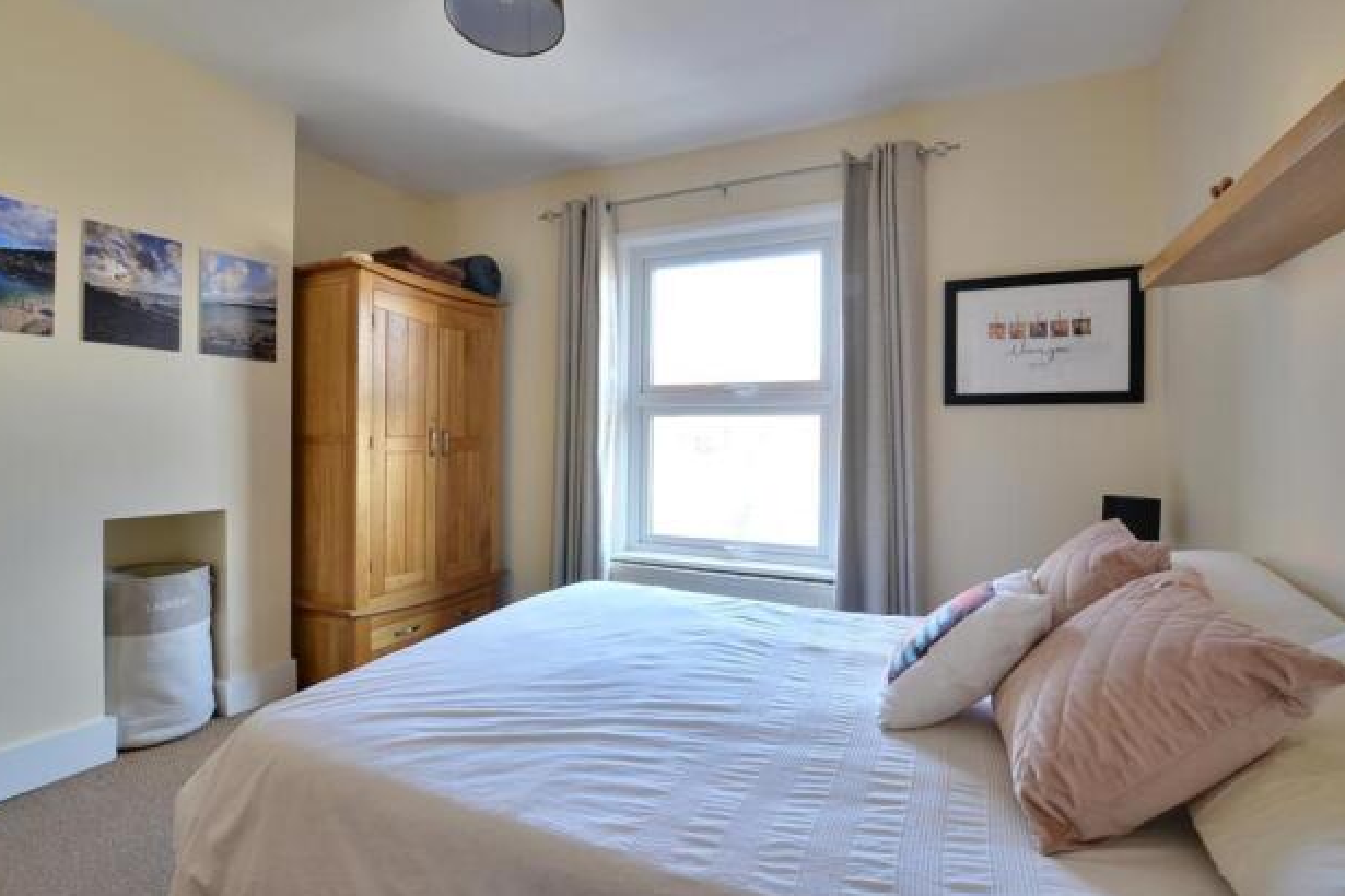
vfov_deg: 73.7
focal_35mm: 16
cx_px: 654
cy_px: 438
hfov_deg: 96.7
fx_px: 598
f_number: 11
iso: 400
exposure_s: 1/5
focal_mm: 10
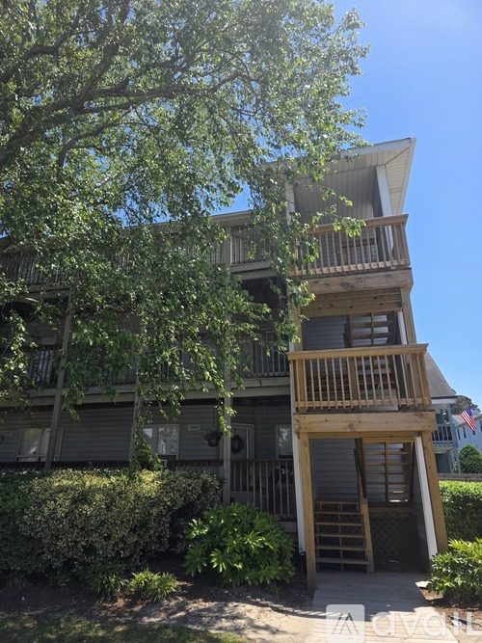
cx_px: 241
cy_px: 322
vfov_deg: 73.9
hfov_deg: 58.9
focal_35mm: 23
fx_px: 427
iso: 80
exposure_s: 1/2921
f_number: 1.7
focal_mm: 6.3
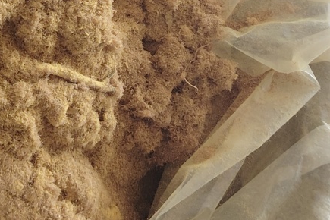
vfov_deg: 10.8
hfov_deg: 17.0
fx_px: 1100
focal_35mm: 120
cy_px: -152
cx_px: 113
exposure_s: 1/100
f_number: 1.75
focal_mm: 5.25
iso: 459
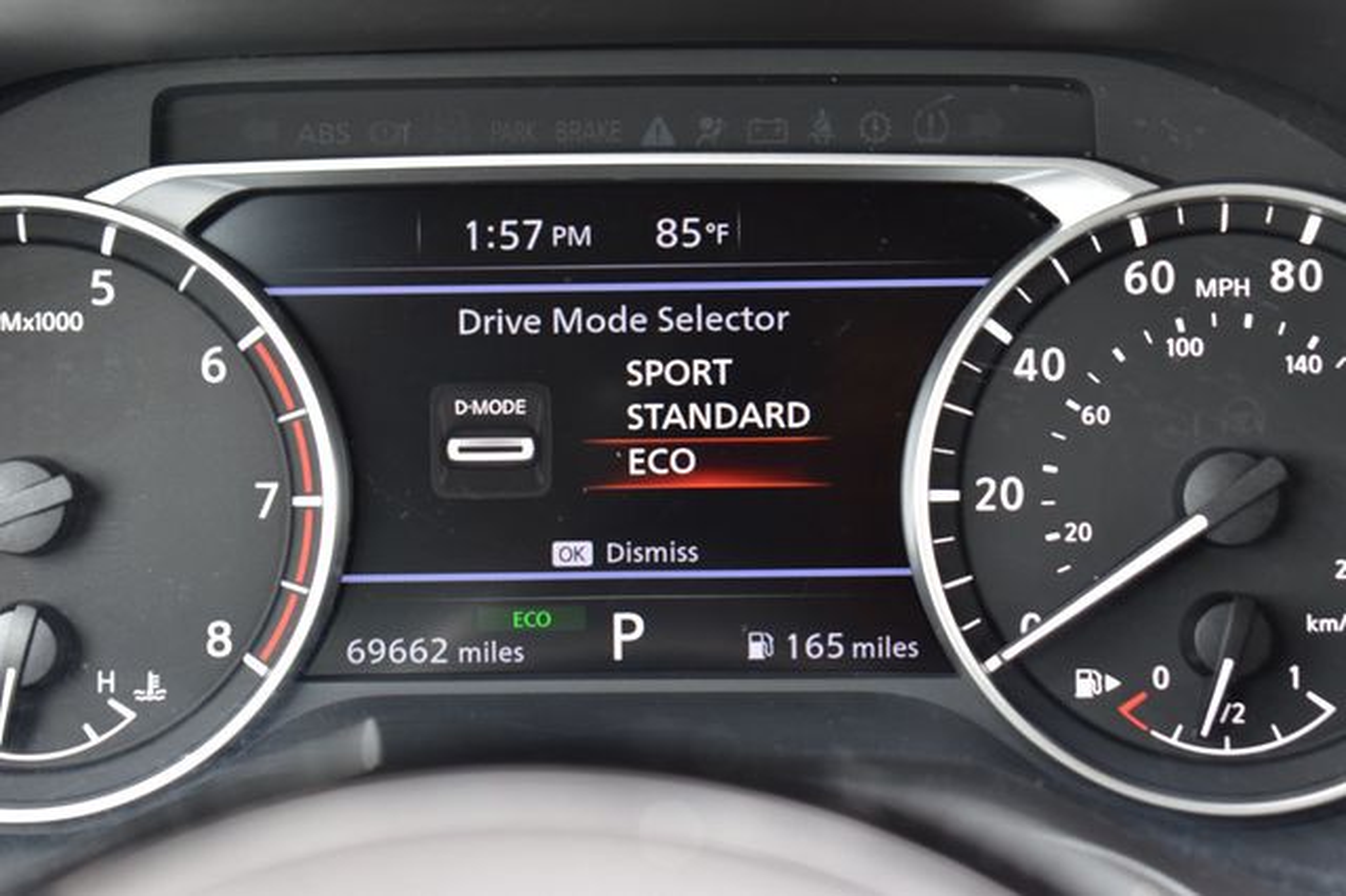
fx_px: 3083
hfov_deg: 24.6
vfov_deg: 16.5
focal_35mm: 82
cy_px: 448
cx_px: 673
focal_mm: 55
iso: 400
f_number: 6.3
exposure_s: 1/20
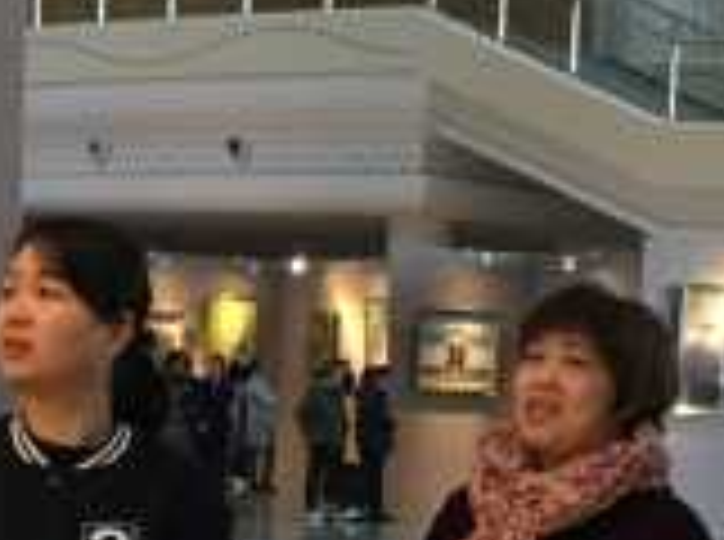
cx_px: 508
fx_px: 2713
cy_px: 603
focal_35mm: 130
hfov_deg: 15.2
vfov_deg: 11.2
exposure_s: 1/33
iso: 160
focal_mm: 4.15
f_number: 2.2
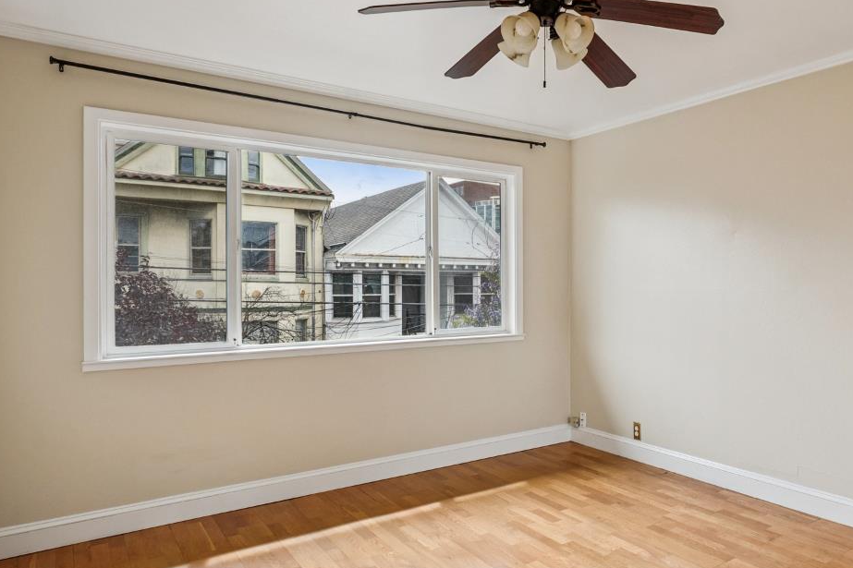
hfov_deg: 66.3
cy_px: 290
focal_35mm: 26
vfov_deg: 49.5
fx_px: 616
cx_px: 609
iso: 640
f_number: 8
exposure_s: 1/200
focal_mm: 16
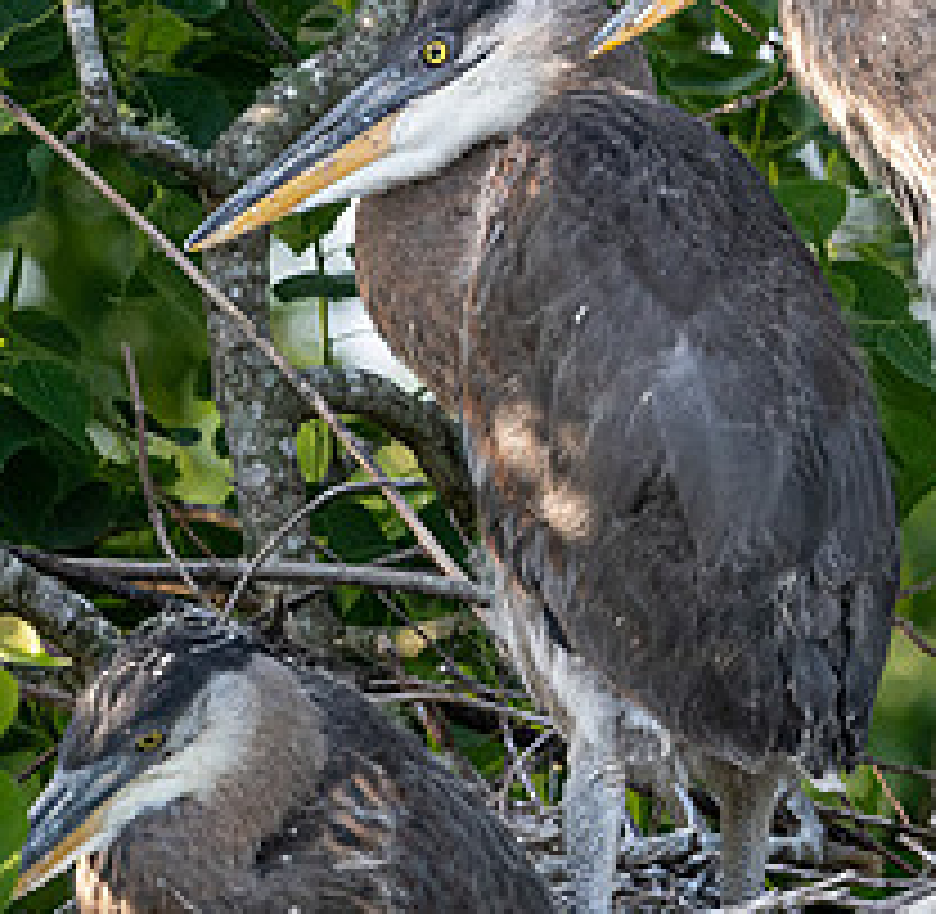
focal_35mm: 1886
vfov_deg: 0.9
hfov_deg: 0.9
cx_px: 1184
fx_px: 57007
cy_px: 71
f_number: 8
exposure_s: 1/500
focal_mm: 500
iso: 800
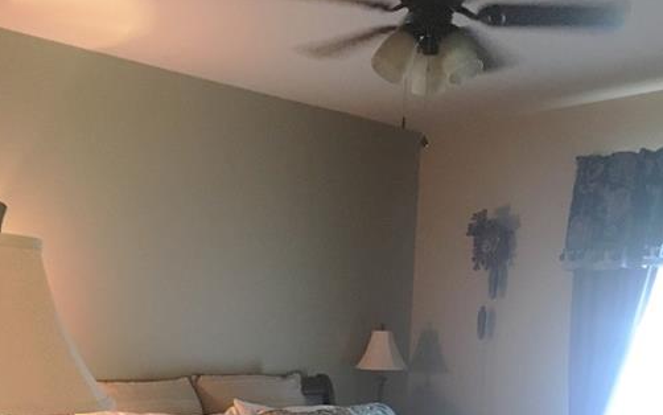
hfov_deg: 42.6
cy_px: 439
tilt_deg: -7.2
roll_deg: -2.4
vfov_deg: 25.7
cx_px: 329
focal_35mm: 47
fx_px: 849
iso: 320
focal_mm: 4.15
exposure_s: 1/15
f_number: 2.2
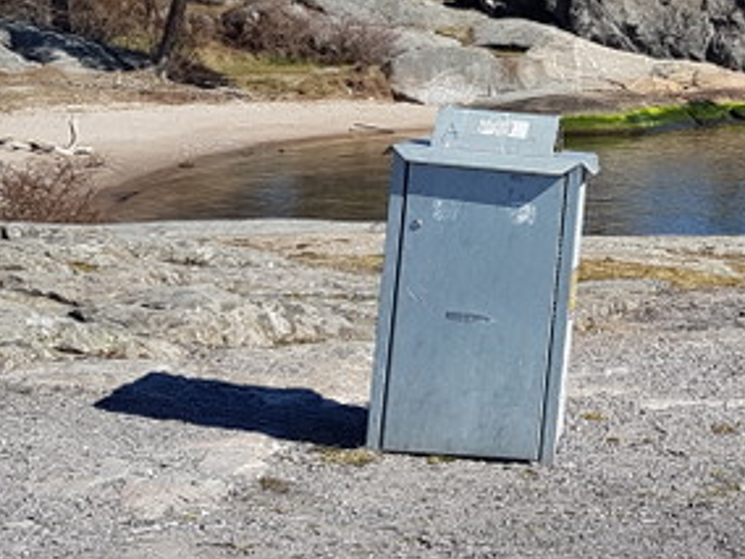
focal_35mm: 88
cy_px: 92
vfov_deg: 16.6
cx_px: 763
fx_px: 1894
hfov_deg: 21.4
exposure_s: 1/2080
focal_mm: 4.2
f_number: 1.7
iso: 40
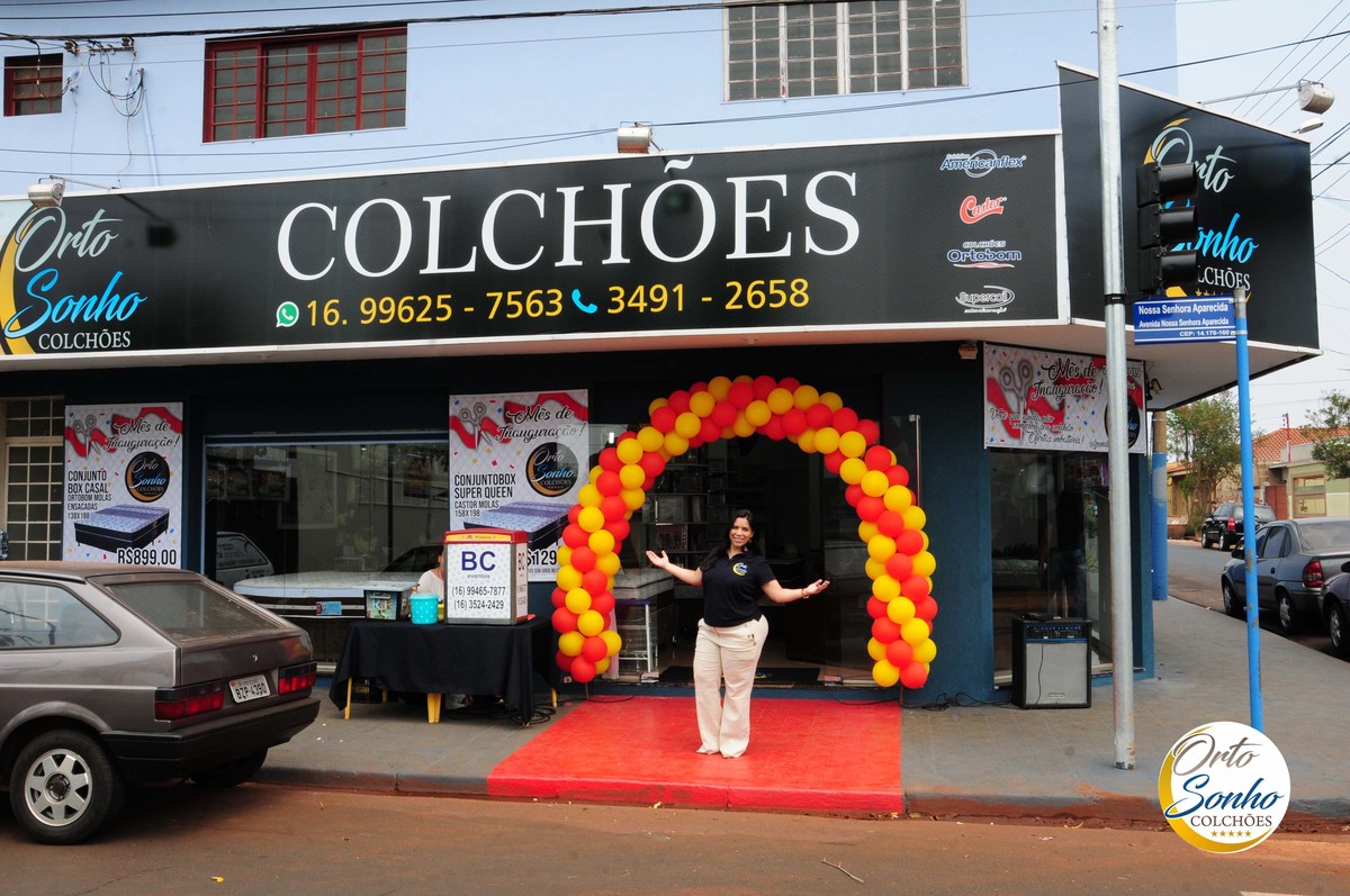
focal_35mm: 33
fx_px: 1236
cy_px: 448
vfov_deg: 39.9
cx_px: 675
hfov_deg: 57.3
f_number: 16
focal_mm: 22
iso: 400
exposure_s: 1/125
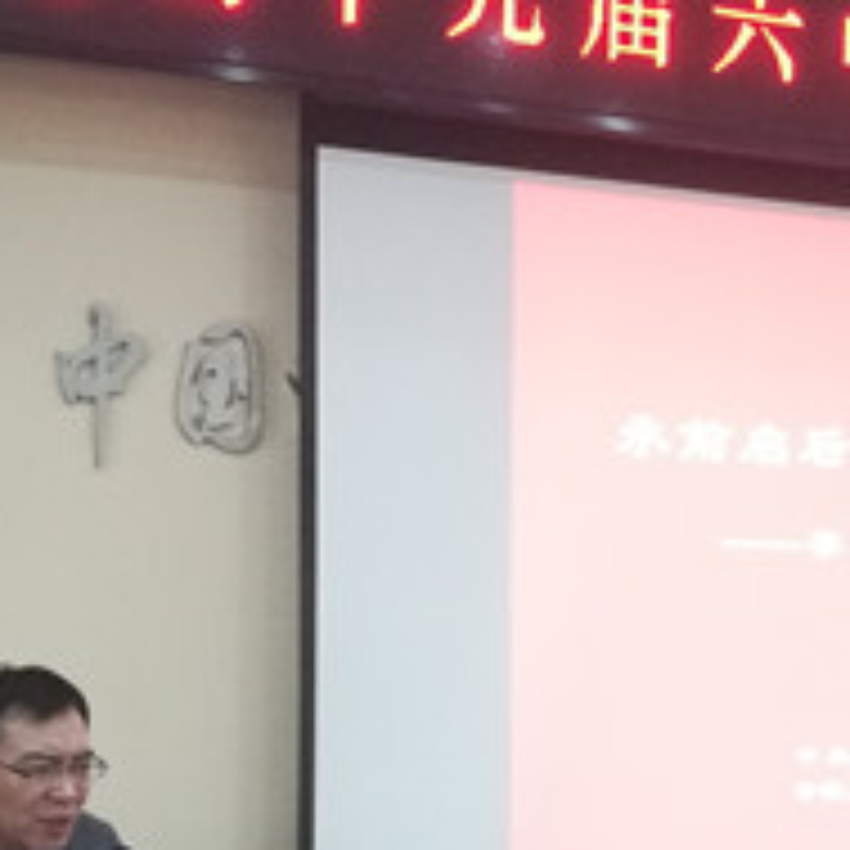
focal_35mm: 84
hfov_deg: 20.2
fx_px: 2334
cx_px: 787
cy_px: 663
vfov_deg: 20.4
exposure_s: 1/25
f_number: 2.2
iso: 320
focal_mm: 4.5
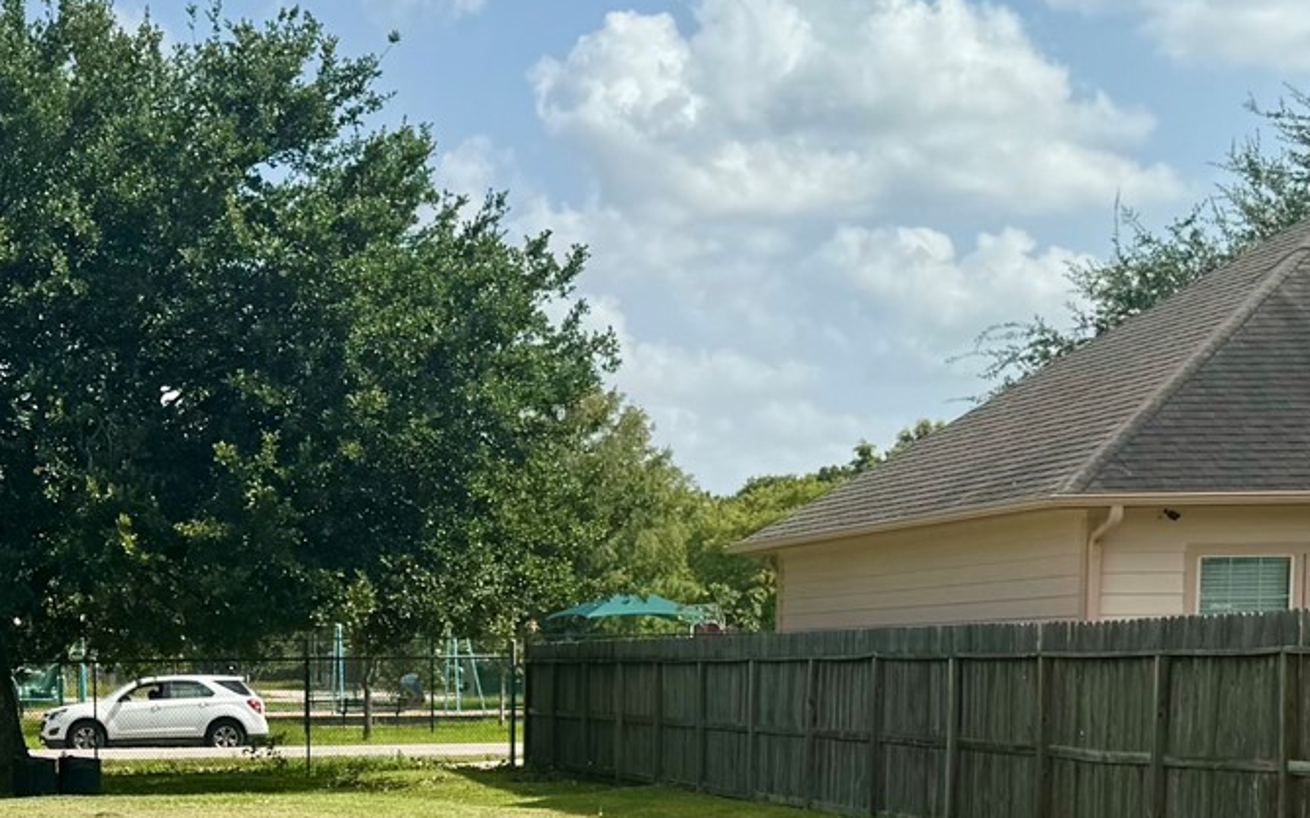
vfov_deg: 16.1
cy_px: 977
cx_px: 178
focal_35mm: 78
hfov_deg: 25.8
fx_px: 2784
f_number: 1.78
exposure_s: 1/4608
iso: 80
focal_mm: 6.76
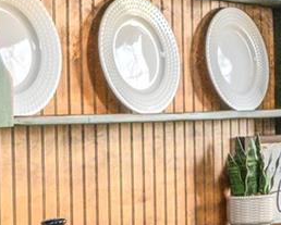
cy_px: 99
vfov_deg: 11.5
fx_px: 1116
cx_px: 795
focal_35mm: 134
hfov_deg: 10.7
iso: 320
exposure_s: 1/100
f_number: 8
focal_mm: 18
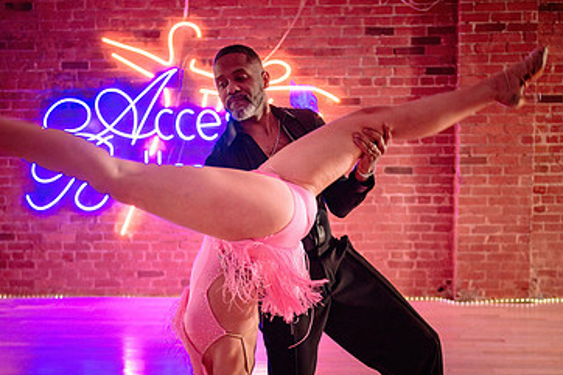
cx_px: 311
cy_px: 259
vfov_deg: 23.6
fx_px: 891
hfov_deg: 35.0
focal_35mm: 57
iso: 2500
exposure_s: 1/250
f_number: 1.4
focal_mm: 28
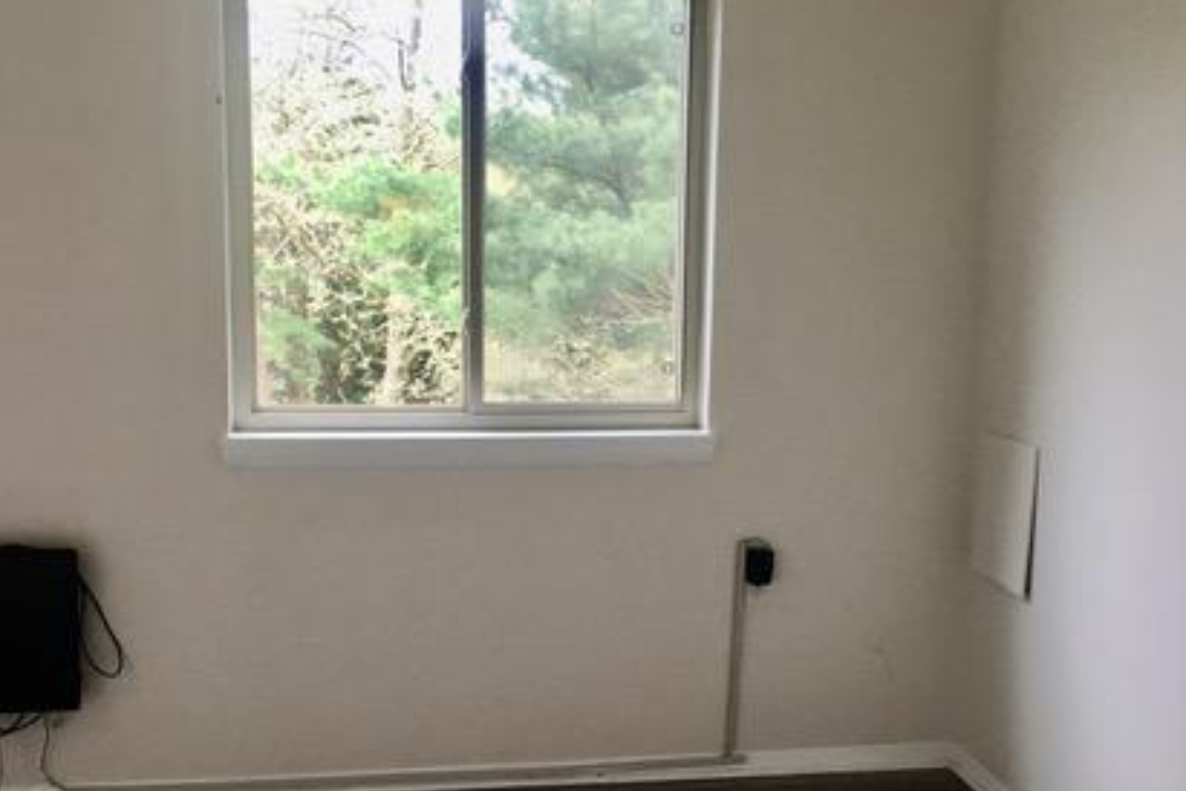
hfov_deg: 41.9
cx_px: 643
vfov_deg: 28.6
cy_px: 473
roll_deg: -0.9
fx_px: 1548
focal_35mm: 47
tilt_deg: -8.2
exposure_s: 1/33
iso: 25
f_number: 2.2
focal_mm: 4.15
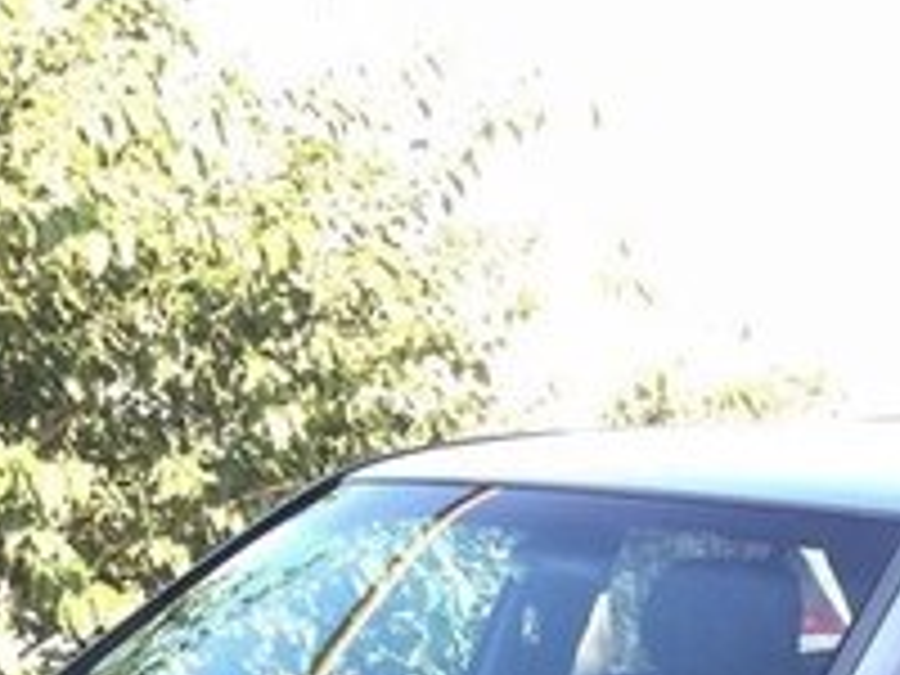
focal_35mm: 109
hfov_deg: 18.0
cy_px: 1100
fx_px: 2834
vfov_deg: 12.7
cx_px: 490
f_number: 2.4
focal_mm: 4.12
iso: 50
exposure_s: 1/167
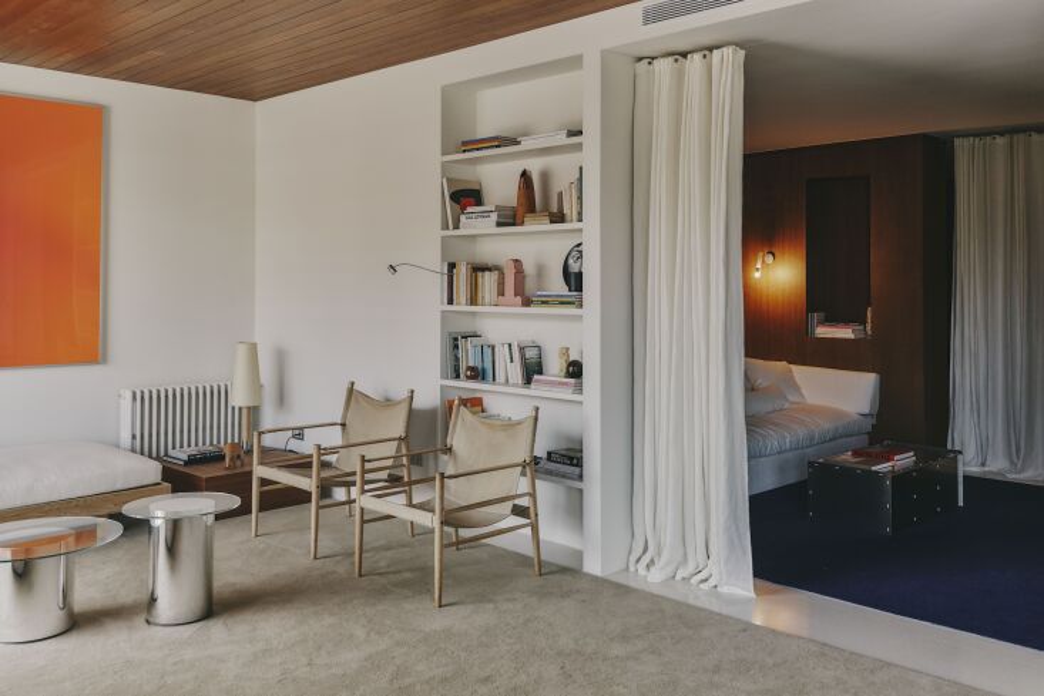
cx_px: 522
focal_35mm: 31
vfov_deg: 42.3
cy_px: 348
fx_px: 899
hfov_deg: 60.3
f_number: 6.3
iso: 500
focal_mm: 31
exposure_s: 1/40
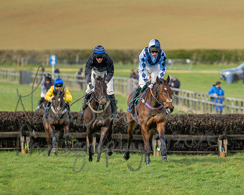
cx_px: 181
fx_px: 3830
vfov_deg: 2.9
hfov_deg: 3.6
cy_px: 84
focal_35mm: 531
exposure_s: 1/1600
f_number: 2.8
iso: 200
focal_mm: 200
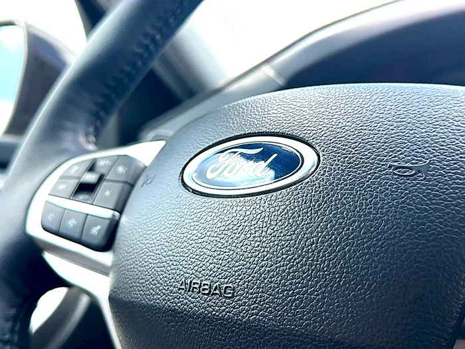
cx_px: 232
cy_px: 174
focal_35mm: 34
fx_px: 457
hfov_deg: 54.0
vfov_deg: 41.8
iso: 100
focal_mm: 6.86
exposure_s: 1/274
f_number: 1.78
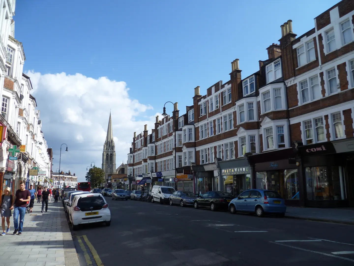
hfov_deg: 63.4
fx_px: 286
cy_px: 133
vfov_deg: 49.7
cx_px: 177
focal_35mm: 28
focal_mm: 5
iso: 80
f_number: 2.8
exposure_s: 1/1000
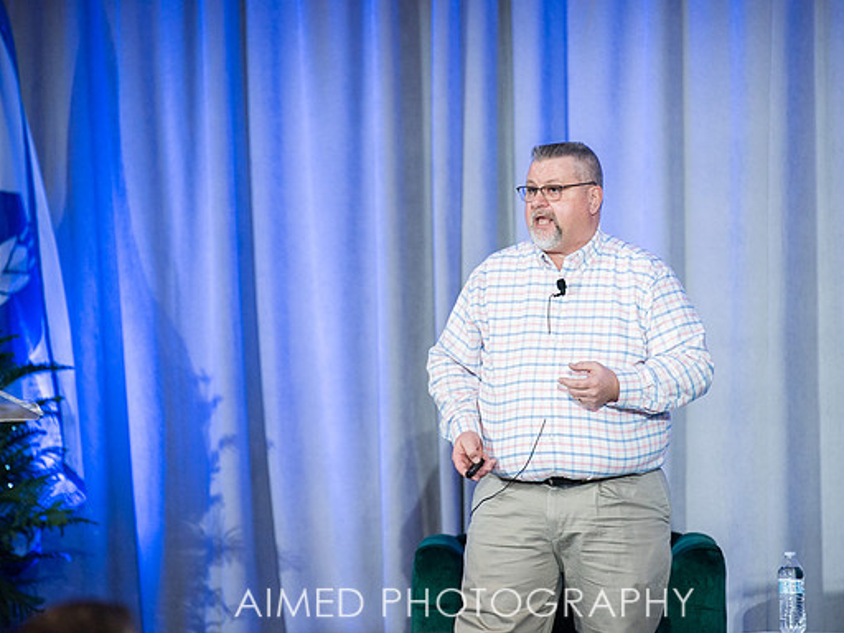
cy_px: 303
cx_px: 452
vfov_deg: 6.6
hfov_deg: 8.8
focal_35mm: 226
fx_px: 5510
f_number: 4
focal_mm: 200
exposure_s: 1/200
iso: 1600
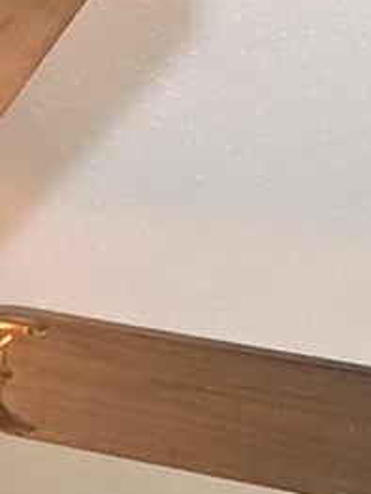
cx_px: 211
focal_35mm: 169
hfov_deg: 8.8
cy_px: 1744
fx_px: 2411
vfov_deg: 8.5
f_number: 13
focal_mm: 10
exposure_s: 1/60
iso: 1000
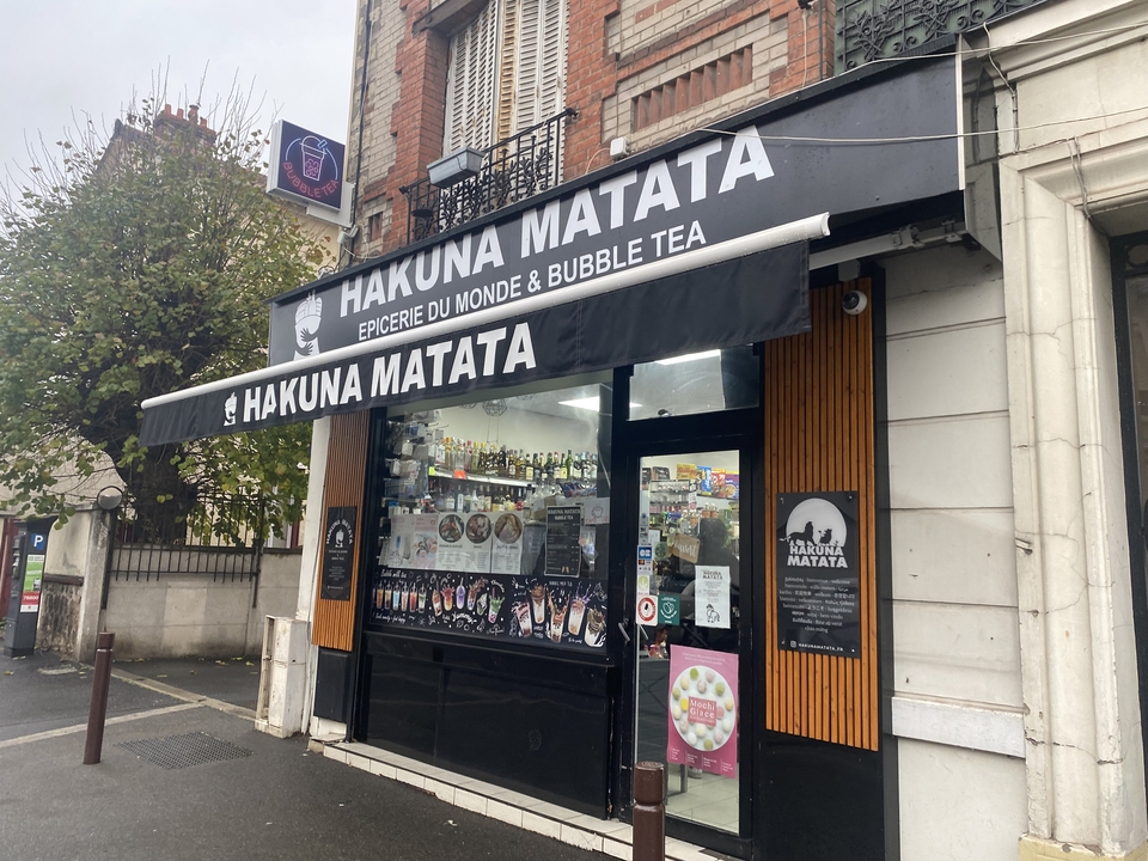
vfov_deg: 53.1
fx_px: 862
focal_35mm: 26
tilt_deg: +9.5
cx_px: 574
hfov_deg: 67.3
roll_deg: -1.1
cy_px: 430
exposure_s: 1/121
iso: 100
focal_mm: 4.25
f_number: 1.8
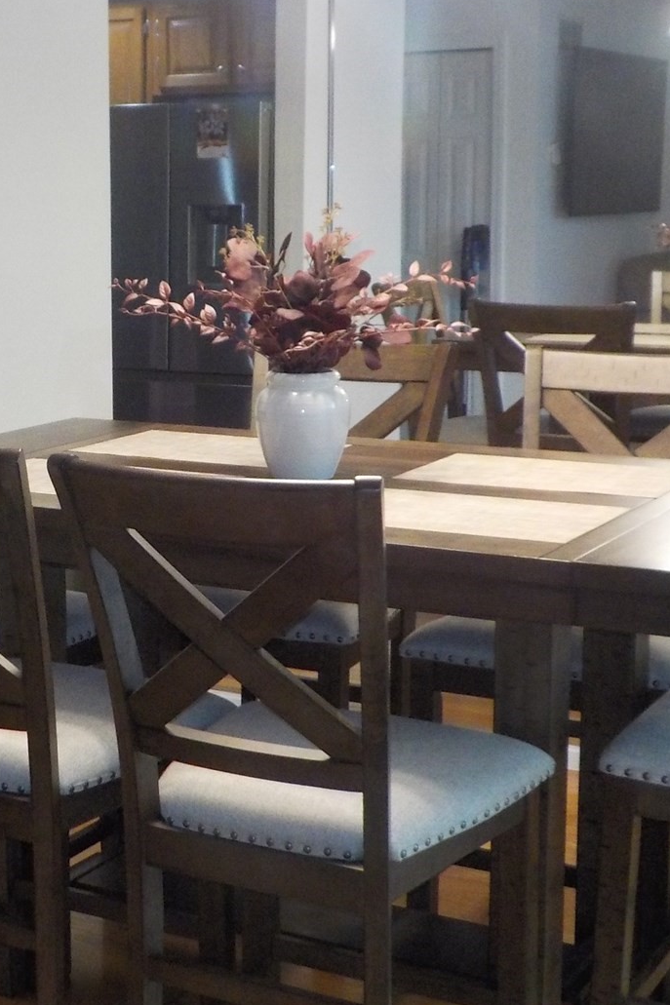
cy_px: 473
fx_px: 1731
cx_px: 73
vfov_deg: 32.4
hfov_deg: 21.4
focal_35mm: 62
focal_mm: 4.1
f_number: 3.3
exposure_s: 1/30
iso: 320
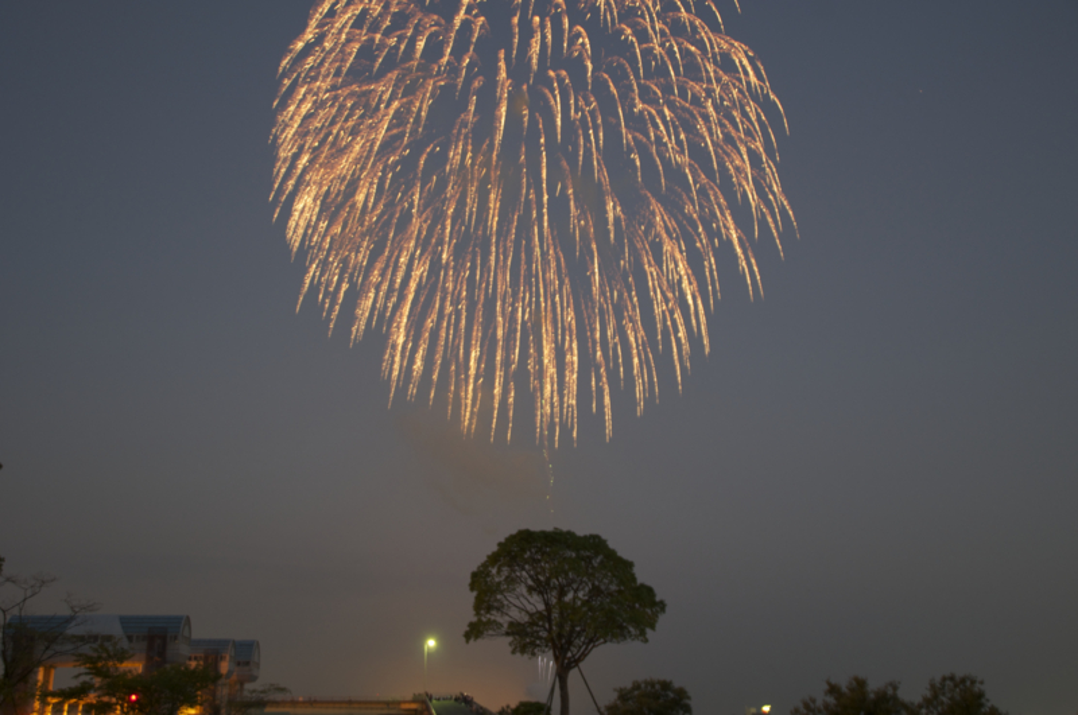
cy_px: 358
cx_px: 539
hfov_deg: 46.5
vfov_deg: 31.8
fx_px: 1256
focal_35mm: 42
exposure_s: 2
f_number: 4
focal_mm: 28
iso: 200
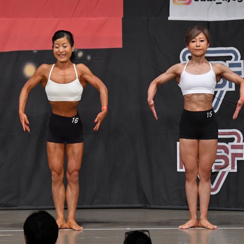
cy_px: 122
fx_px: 2305
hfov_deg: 6.1
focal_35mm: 289
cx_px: 93
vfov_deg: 6.1
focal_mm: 150
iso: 4000
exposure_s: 1/400
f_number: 5.6
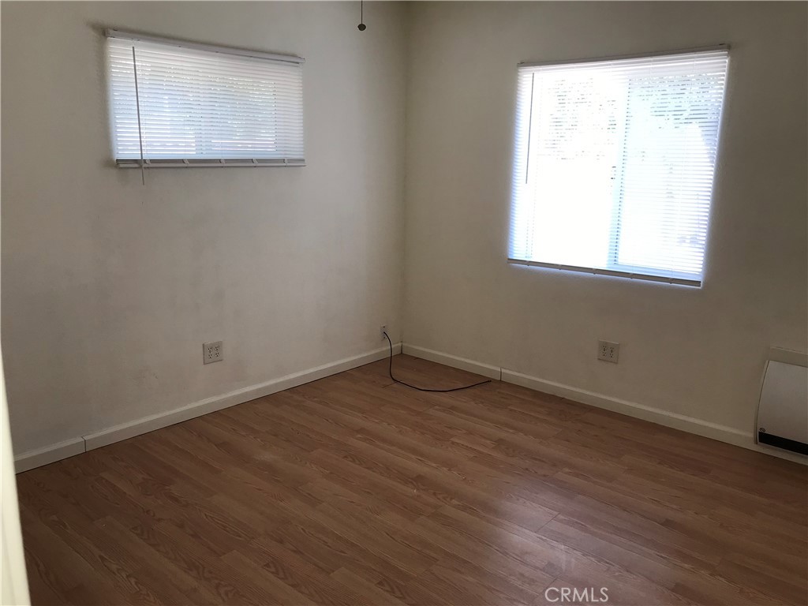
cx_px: 404
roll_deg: -1.0
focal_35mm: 28
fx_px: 654
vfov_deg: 49.7
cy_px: 303
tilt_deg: -11.7
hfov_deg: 63.4
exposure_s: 1/71
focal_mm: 3.99
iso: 20
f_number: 1.8
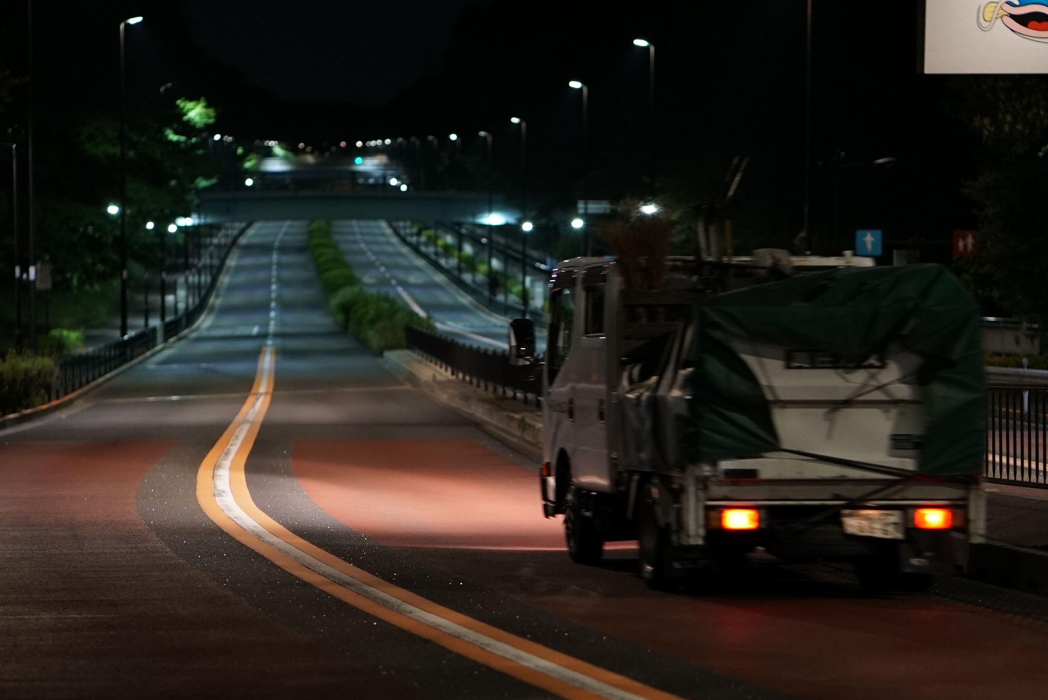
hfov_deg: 15.0
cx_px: 495
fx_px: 3990
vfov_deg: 10.0
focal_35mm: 137
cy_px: 367
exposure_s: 1/100
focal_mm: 85
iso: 2500
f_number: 2
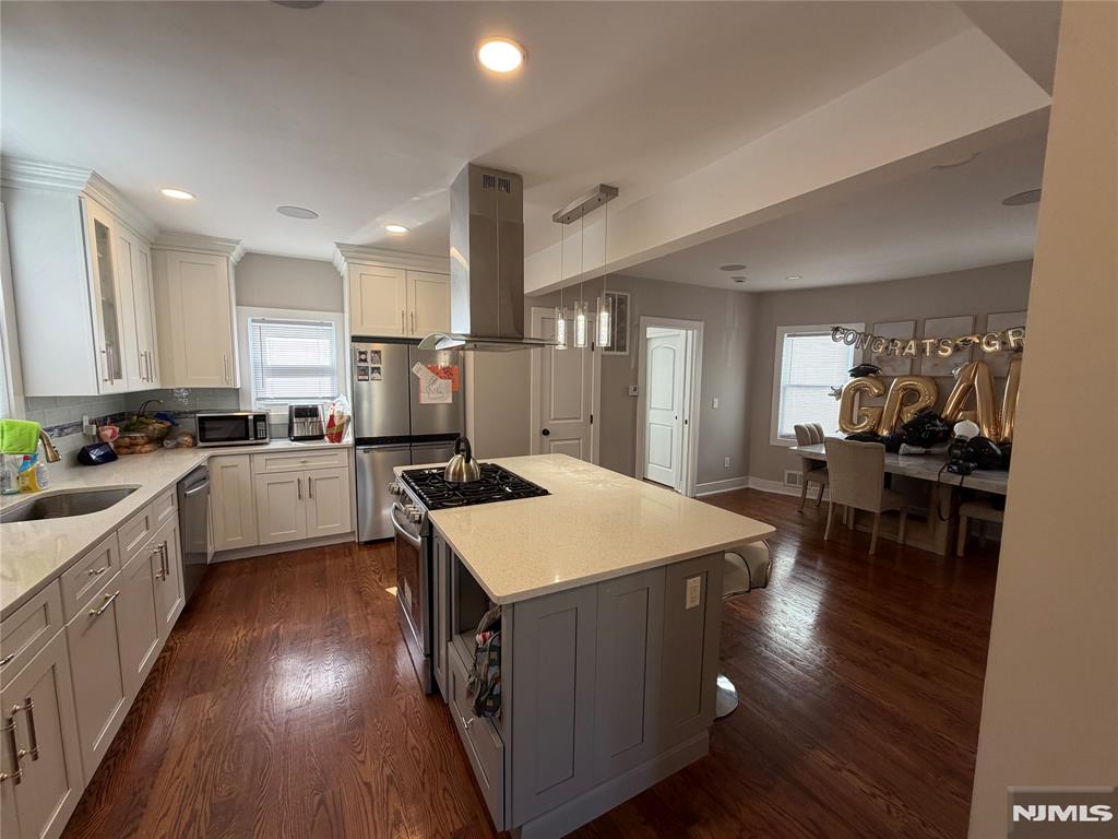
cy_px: 420
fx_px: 452
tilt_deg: -5.7
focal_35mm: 14
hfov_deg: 102.1
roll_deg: -1.6
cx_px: 559
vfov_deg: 85.7
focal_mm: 2.22
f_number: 2.2
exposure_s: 1/121
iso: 160
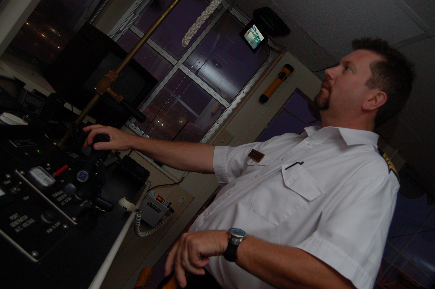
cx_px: 218
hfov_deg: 67.4
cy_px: 144
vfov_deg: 47.8
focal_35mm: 27
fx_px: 326
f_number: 4
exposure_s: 1/60
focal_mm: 18
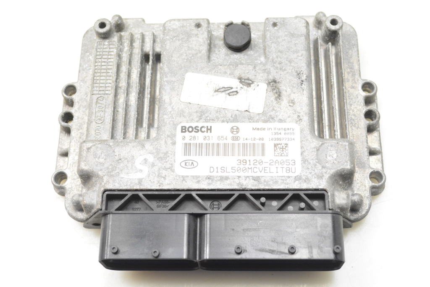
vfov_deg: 25.7
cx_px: 215
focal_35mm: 52
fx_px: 627
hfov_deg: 37.9
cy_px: 144
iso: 2500
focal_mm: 35
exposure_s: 1/160
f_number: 6.3
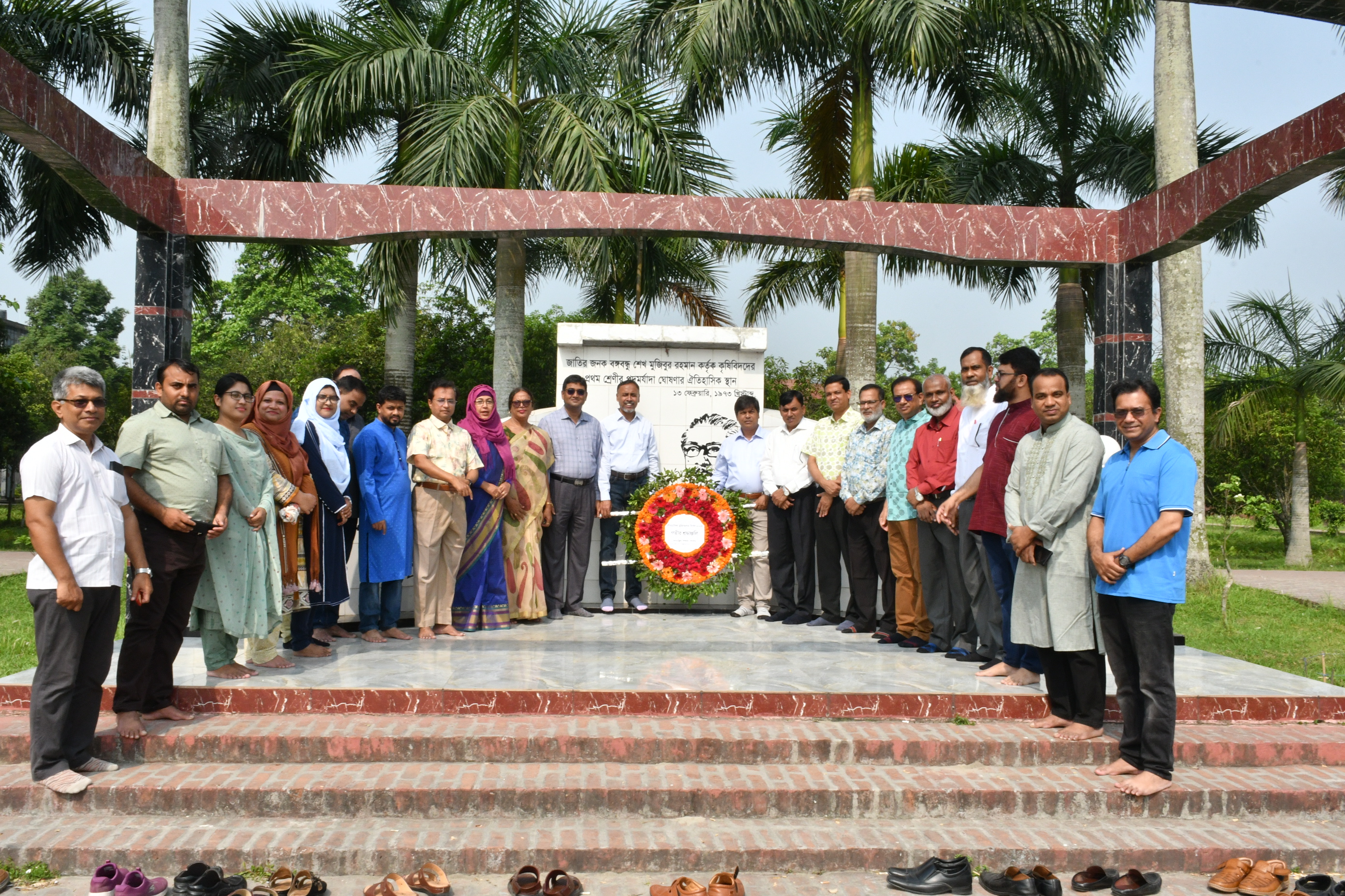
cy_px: 448
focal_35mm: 33
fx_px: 1233
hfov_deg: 57.2
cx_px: 672
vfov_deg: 40.0
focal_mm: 22
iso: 800
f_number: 20
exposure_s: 1/200
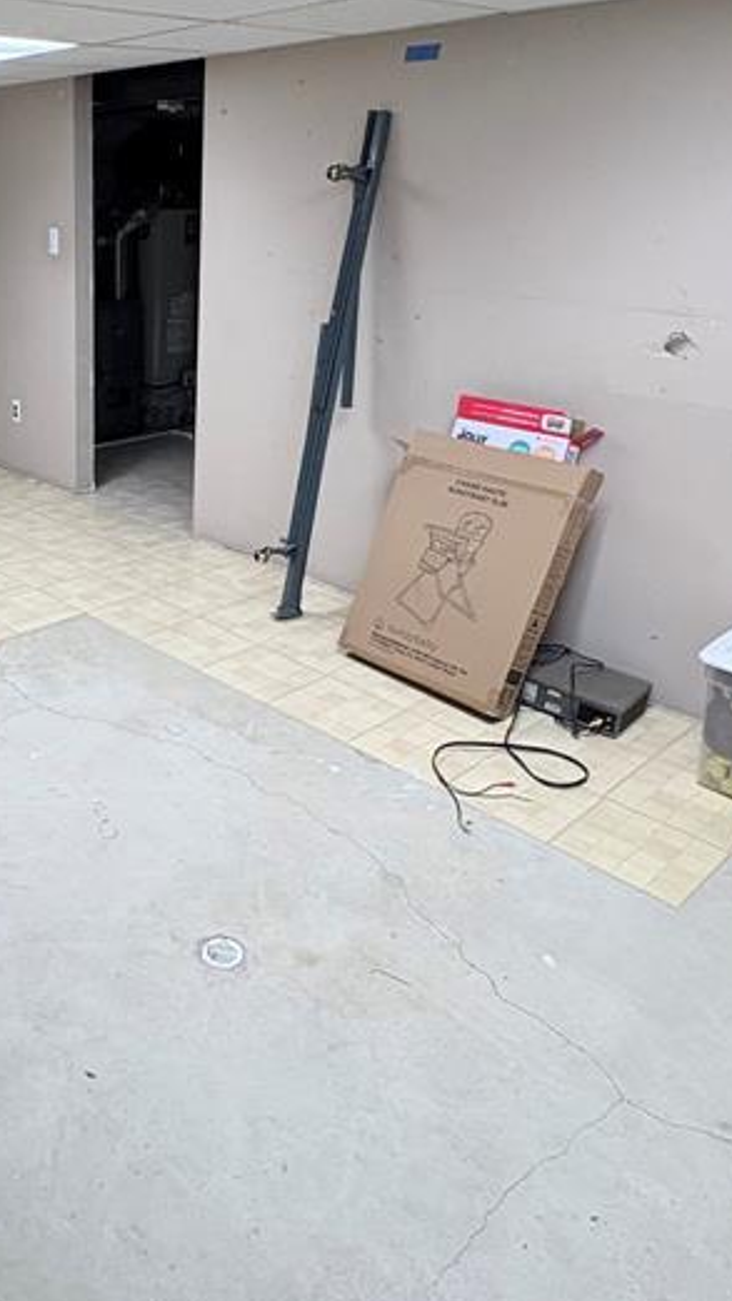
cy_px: 499
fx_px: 1035
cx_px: 87
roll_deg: +0.8
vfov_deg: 63.5
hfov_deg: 36.7
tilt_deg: -16.1
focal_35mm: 30
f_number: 2.2
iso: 250
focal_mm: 2.22
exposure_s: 1/60
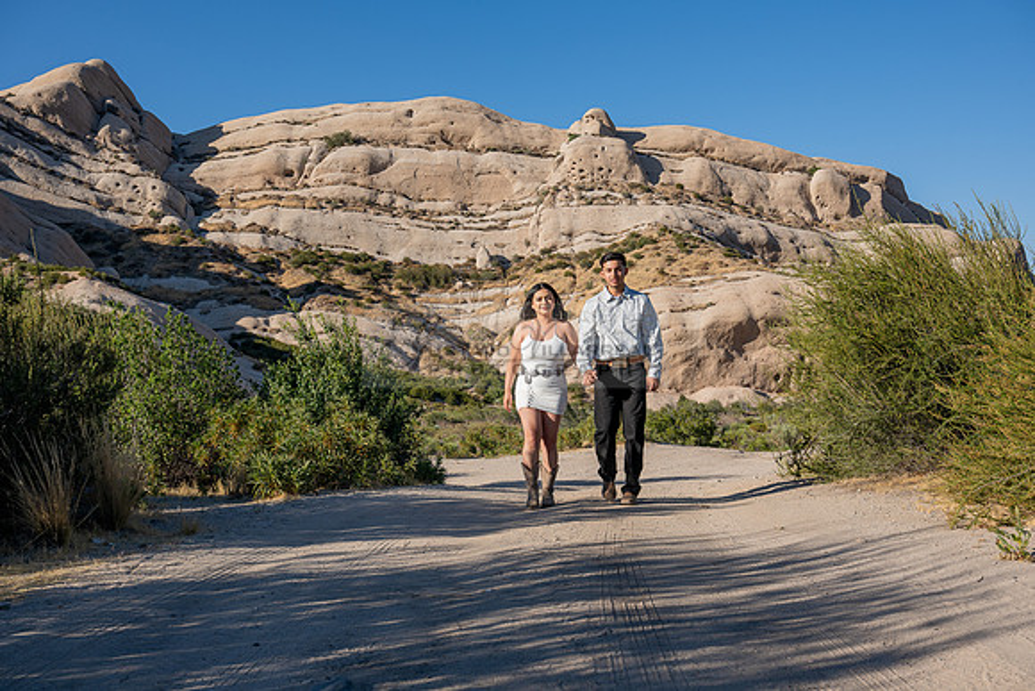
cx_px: 518
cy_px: 346
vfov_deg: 37.9
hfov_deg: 54.4
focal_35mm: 35
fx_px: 1006
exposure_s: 1/400
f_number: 9
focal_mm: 35
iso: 200
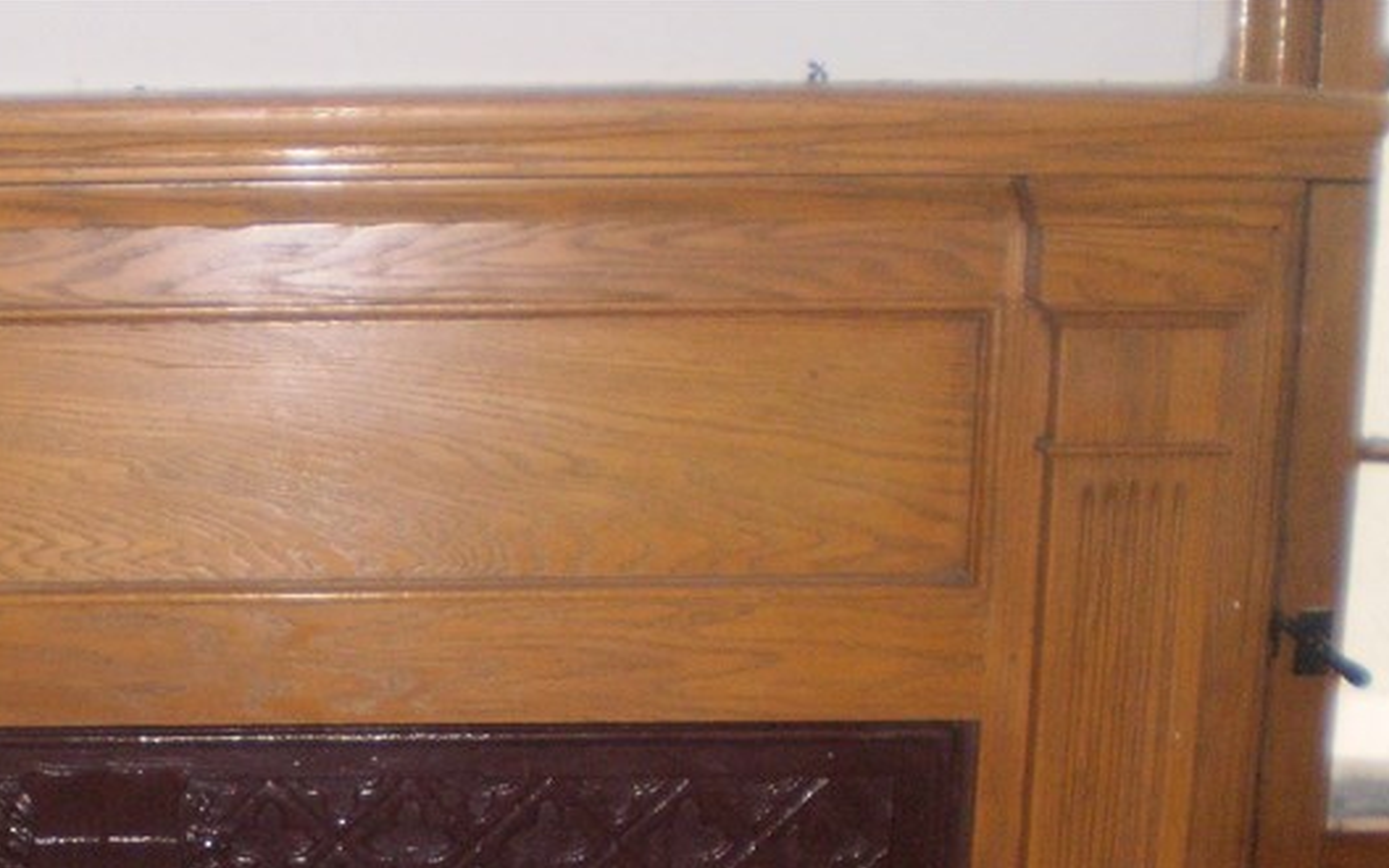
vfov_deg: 16.9
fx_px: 2801
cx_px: 229
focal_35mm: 74
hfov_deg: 27.2
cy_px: 1005
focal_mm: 6.3
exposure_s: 1/30
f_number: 3.1
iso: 200
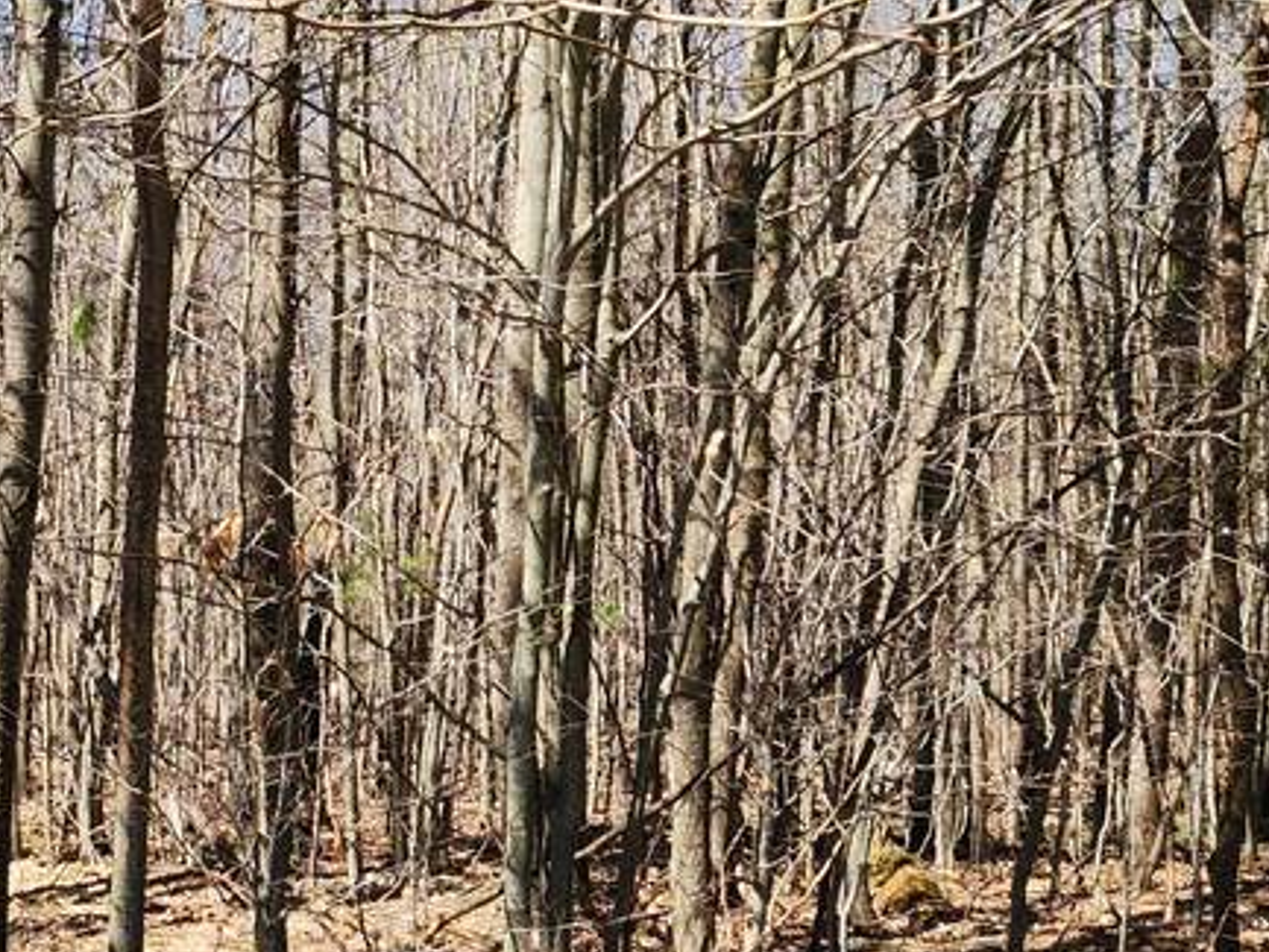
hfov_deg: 25.0
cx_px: -349
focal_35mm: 68
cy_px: 557
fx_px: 2494
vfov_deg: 21.6
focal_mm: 5.4
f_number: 1.8
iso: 20
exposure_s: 1/671
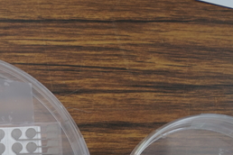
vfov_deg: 22.3
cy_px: 175
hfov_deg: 33.0
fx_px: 369
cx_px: 16
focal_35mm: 57
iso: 640
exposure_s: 1/60
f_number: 3.2
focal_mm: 21
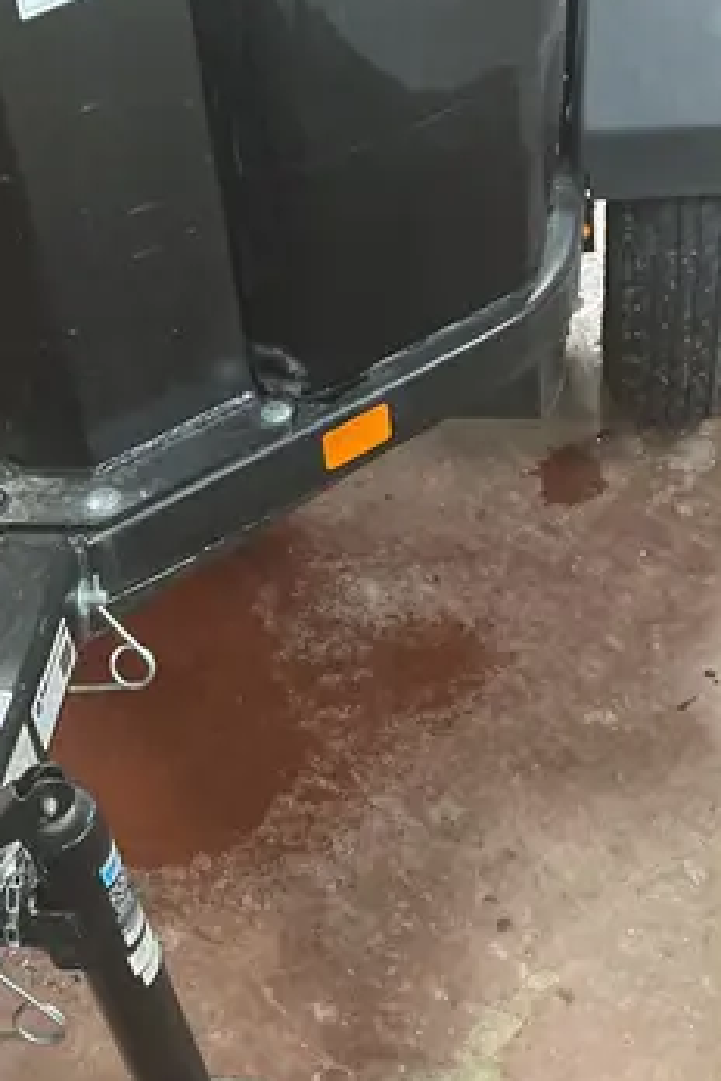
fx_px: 1712
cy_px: 436
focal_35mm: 57
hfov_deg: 23.6
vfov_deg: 34.9
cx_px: 196
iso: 500
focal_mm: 4.2
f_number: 1.6
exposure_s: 1/60
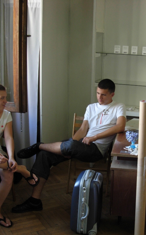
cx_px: 103
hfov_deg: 23.8
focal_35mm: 54
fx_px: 344
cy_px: 118
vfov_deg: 37.5
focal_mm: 6.3
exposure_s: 1/32
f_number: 2.9
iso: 149
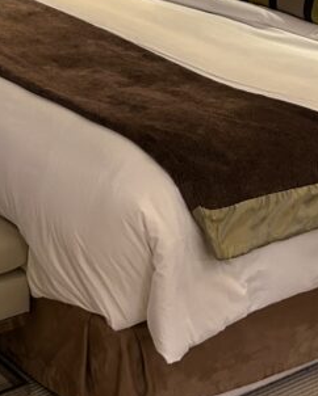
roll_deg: -0.3
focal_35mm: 86
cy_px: -164
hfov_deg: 17.3
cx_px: -26
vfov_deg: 19.8
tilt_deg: -4.9
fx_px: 1011
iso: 250
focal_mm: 5.7
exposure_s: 1/50
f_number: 1.5
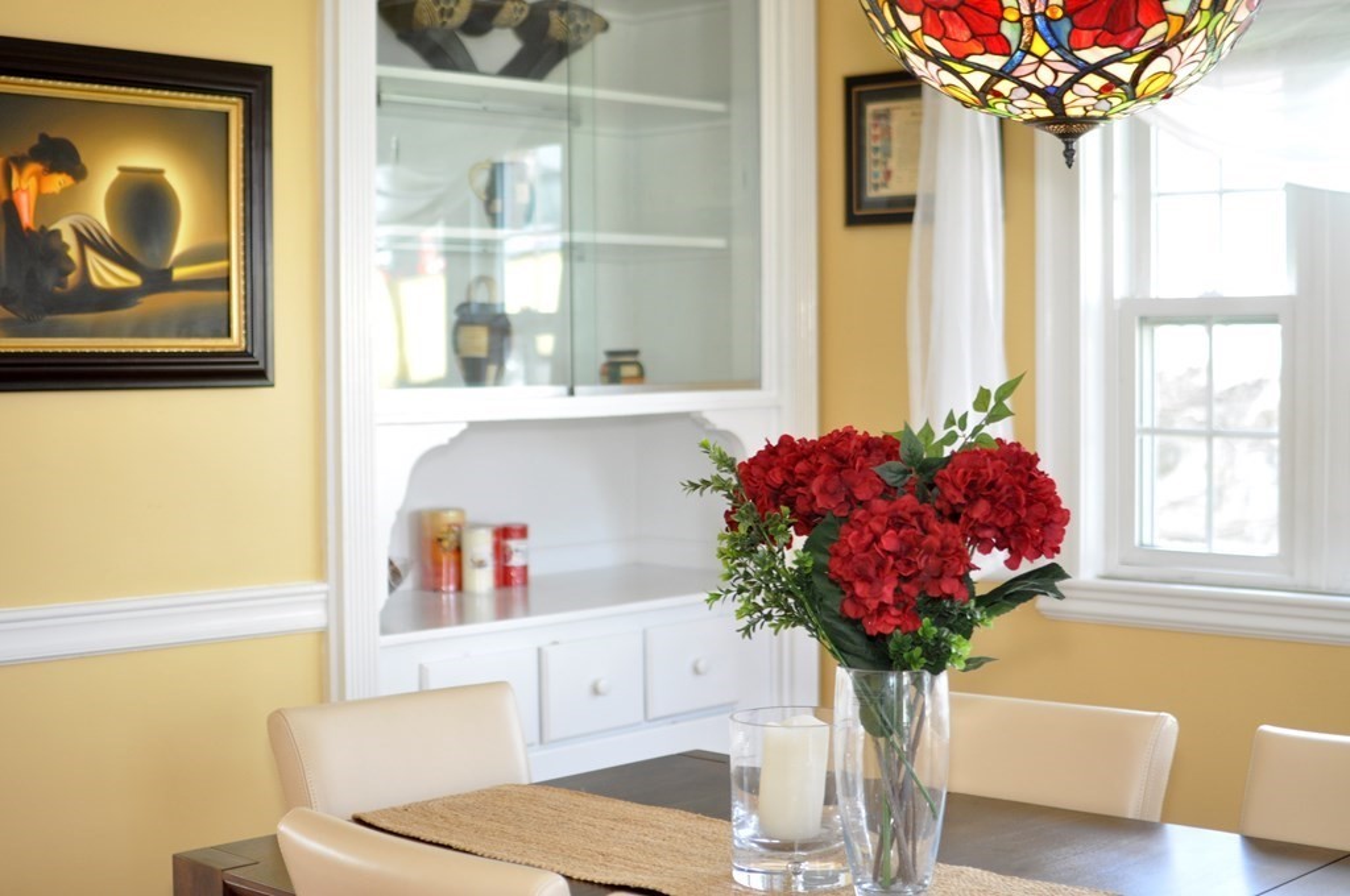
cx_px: 675
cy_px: 448
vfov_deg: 25.7
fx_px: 1966
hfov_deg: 37.9
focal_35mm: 52
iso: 500
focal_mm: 35
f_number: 2.5
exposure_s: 1/160
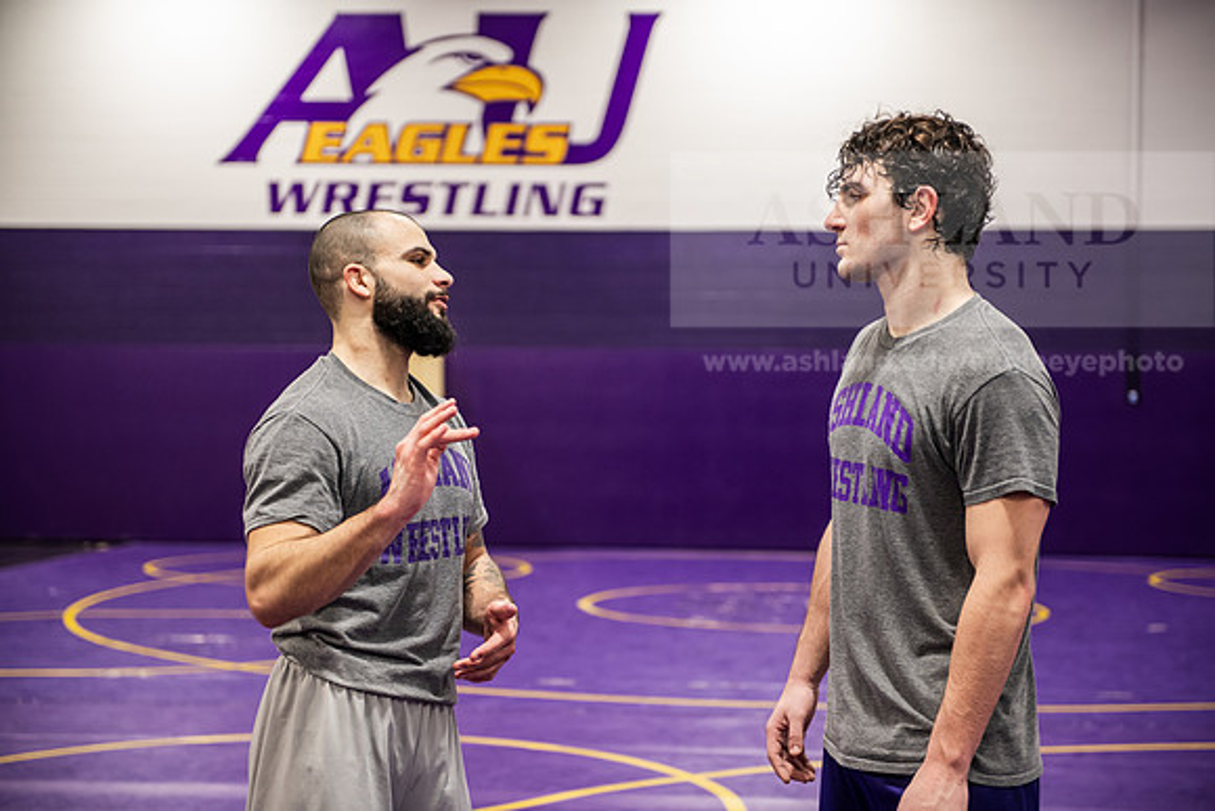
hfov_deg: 32.4
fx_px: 2093
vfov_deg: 21.9
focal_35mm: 62
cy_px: 406
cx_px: 608
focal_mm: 62
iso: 1250
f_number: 3.2
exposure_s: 1/160
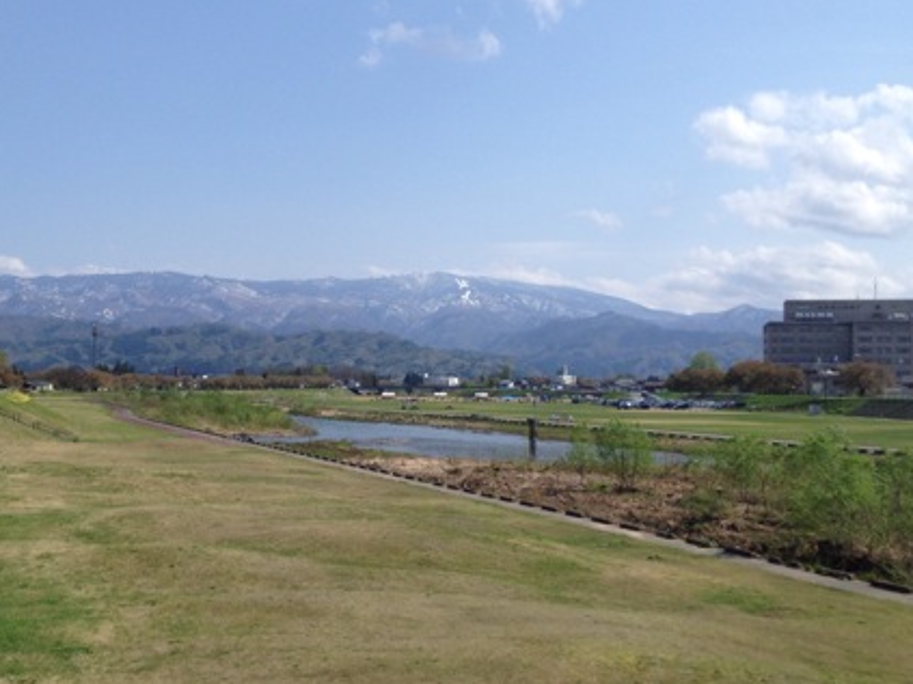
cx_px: 404
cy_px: 343
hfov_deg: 36.1
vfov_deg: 27.5
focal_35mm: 53
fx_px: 1397
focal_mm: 4.28
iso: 64
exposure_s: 1/2304
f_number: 2.4
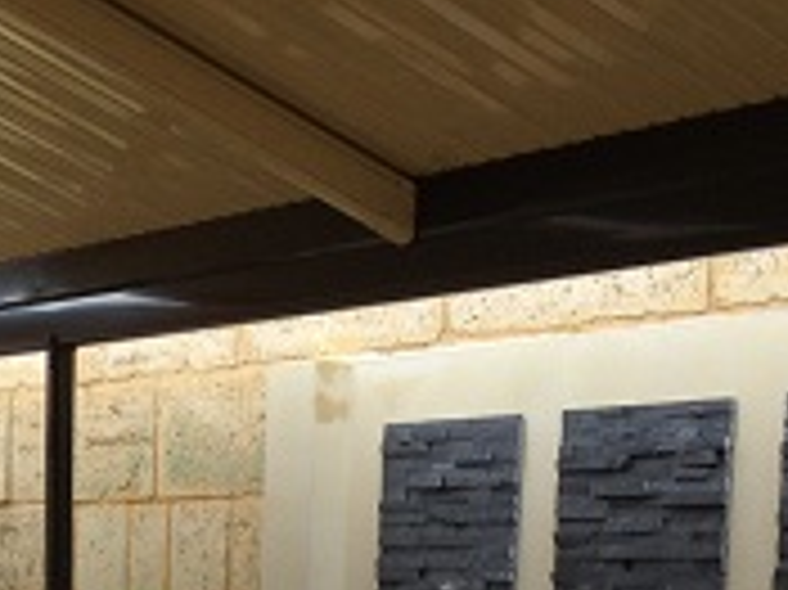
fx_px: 2912
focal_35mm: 128
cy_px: 856
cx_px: 108
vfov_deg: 11.2
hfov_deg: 15.3
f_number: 2.4
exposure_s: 1/391
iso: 50
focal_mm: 4.28
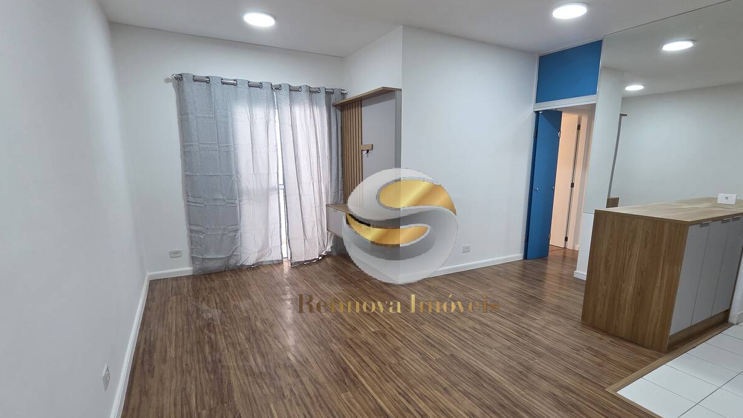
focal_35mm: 17
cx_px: 399
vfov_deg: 63.6
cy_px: 241
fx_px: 335
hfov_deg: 95.8
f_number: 2.2
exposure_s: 1/60
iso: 160
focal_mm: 2.2
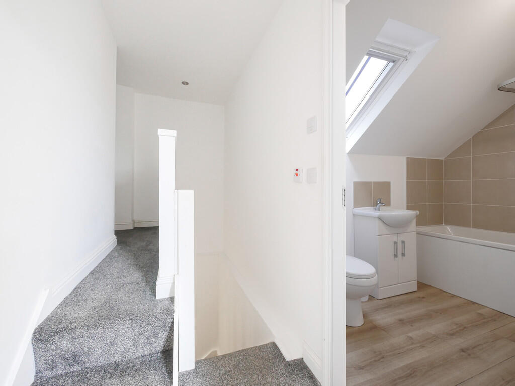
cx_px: 258
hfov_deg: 102.1
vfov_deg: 85.7
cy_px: 193
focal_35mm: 14
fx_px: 208
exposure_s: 1/60
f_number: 4
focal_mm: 7
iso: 1250
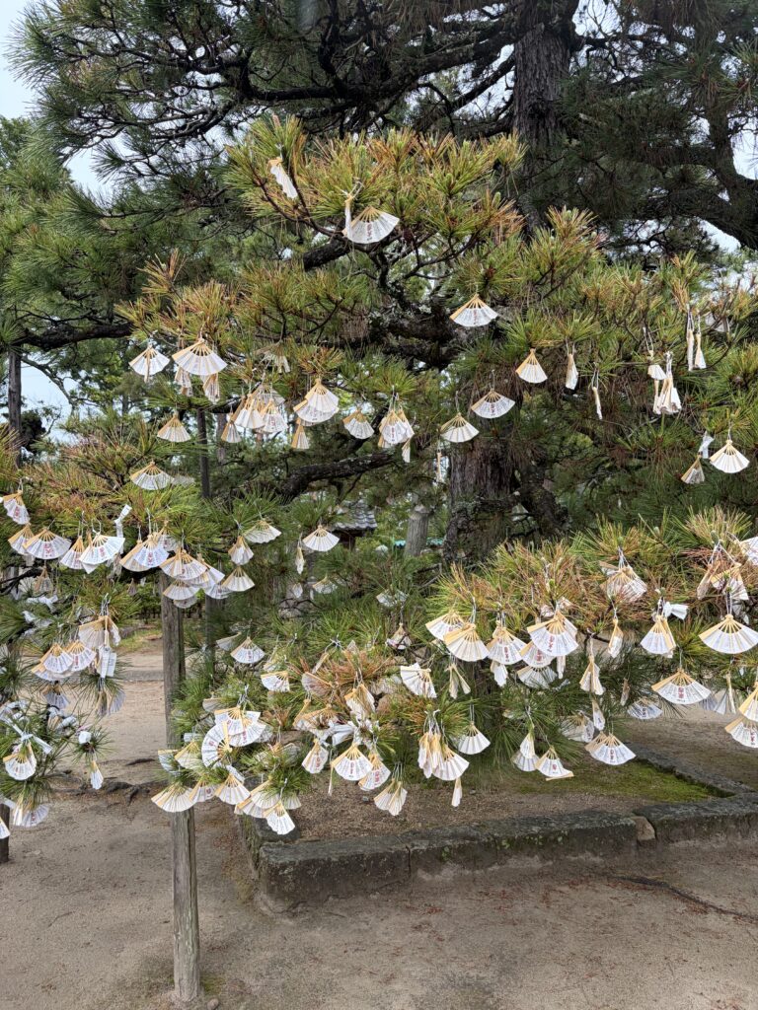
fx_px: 759
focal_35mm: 26
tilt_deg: +3.0
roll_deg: +0.3
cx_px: 379
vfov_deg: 67.3
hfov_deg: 53.1
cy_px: 505
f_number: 1.6
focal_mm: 5.96
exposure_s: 1/623
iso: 50
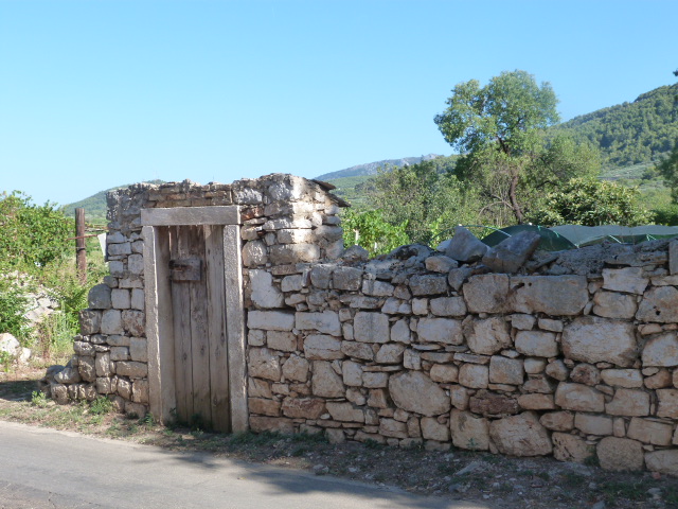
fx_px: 921
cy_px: 254
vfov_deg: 30.9
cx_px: 339
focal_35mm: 47
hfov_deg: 40.4
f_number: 5
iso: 125
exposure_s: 1/200
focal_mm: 8.5
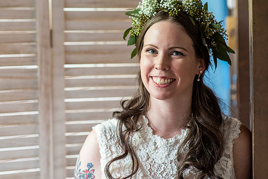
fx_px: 841
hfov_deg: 18.1
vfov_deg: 12.1
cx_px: 93
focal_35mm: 113
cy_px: 78
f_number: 2.5
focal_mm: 85
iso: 1600
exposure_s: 1/160
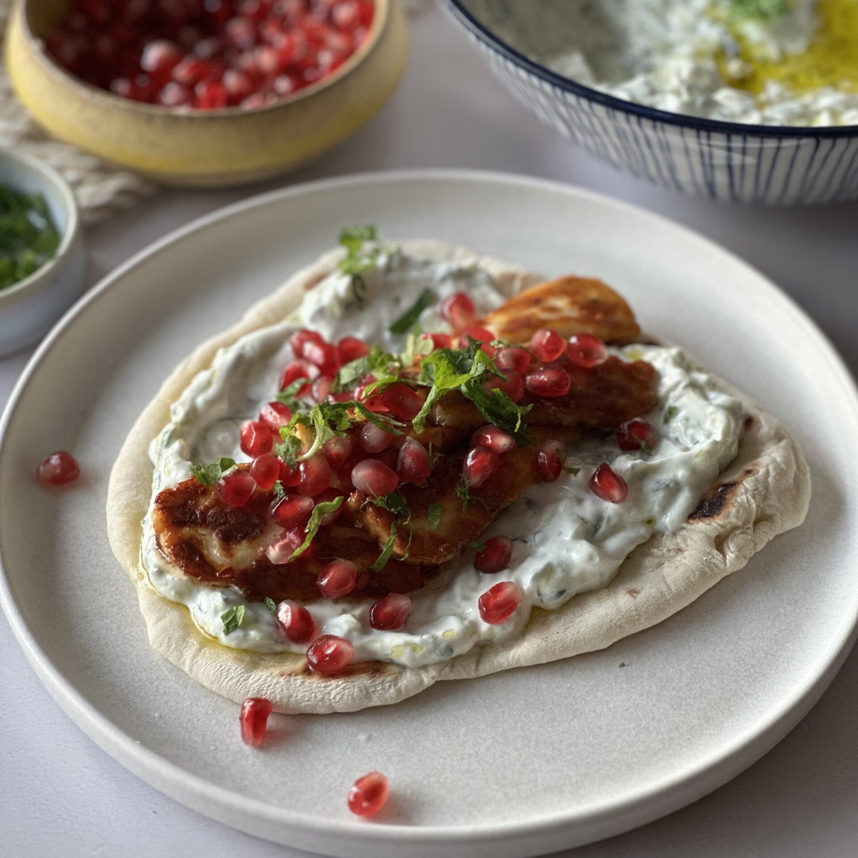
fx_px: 2552
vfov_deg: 19.1
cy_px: 376
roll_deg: -0.5
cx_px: 430
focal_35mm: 91
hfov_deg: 19.1
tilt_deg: -44.7
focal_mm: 9
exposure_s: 1/121
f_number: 2.8
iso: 200
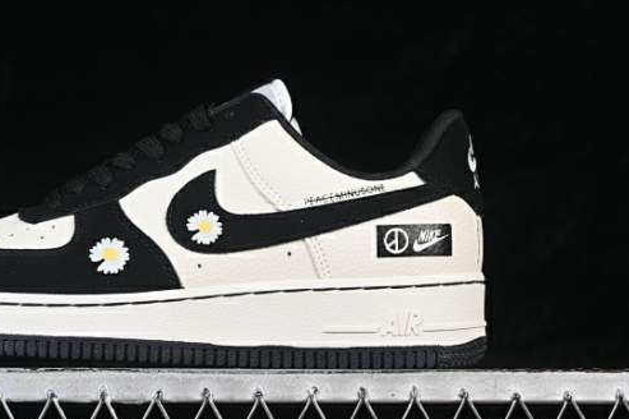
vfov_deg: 12.3
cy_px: 176
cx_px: 185
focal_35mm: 111
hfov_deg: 18.4
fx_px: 1938
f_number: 7.1
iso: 160
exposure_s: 1/60
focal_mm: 50
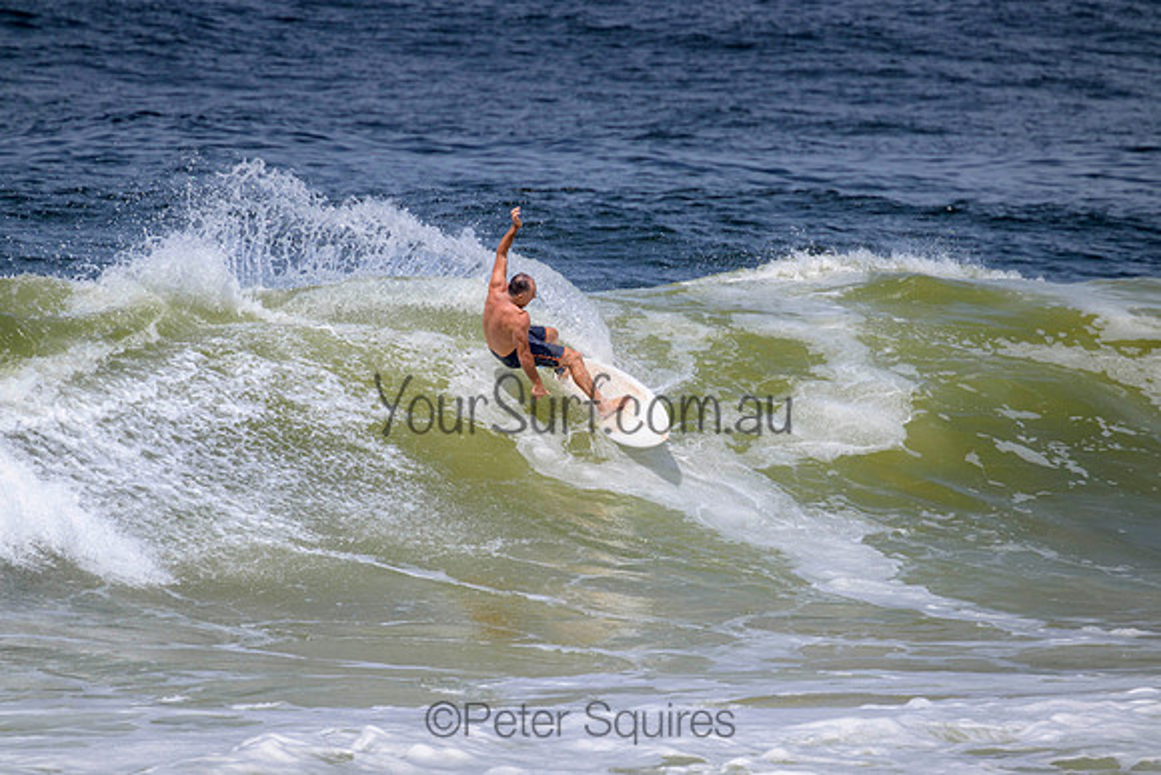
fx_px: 25805
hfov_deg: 2.6
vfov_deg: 1.7
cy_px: 388
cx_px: 580
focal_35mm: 800
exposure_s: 1/2000
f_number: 11
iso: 560
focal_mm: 800
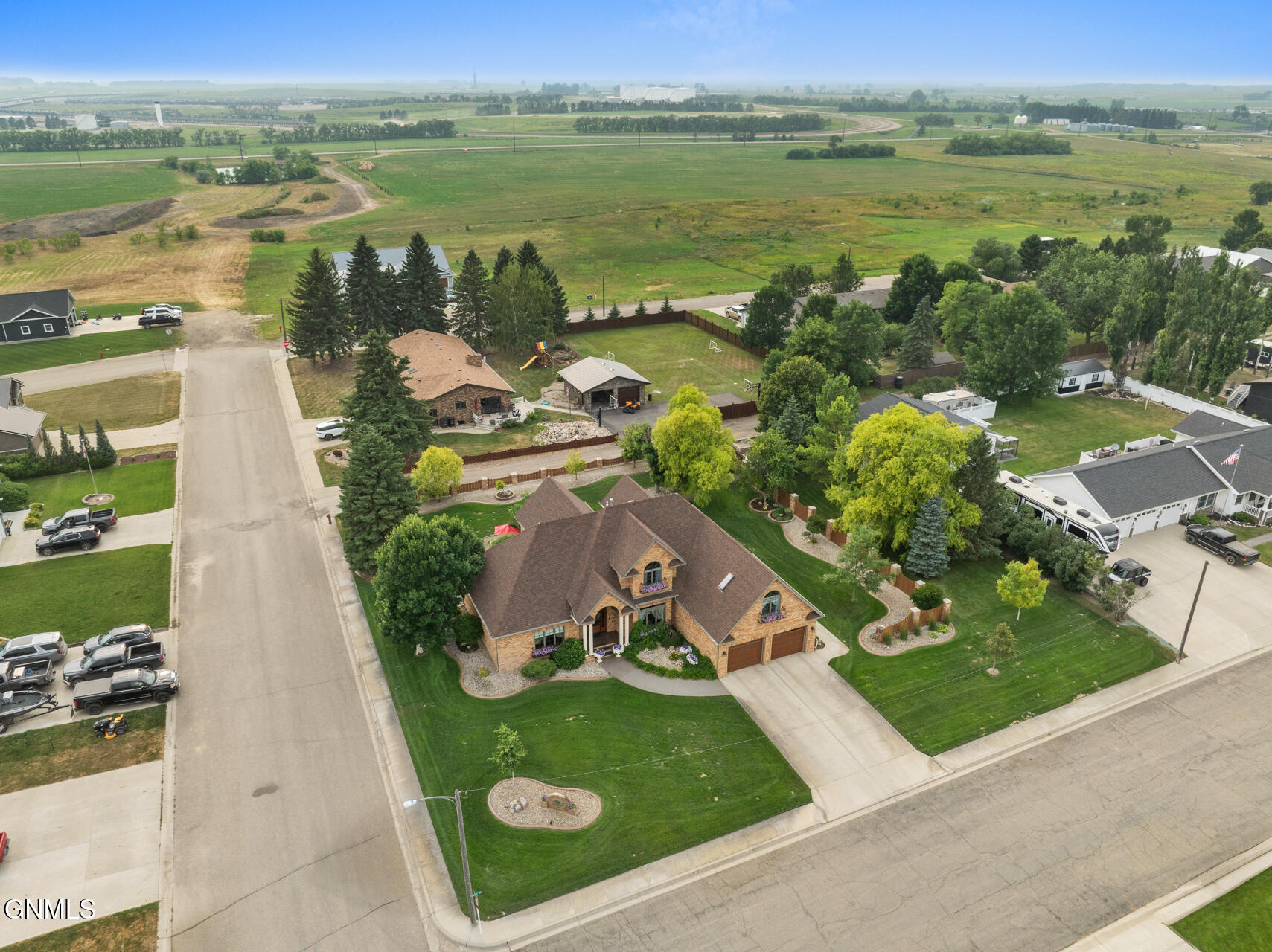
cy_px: 476
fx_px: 881
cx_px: 636
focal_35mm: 24
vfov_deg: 56.8
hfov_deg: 71.6
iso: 100
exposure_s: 1/240
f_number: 7.1
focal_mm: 12.29
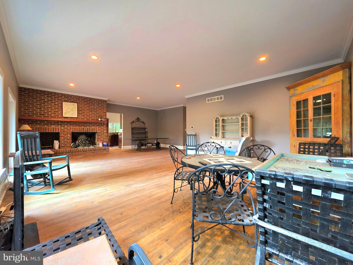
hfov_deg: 106.2
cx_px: 176
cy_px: 132
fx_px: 133
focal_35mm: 13
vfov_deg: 89.9
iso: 250
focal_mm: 2.2
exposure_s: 1/60.2
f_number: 1.9
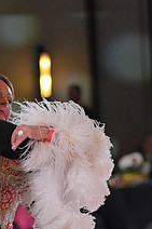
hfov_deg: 3.4
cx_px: -56
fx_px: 2556
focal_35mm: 403
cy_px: 281
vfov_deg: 5.1
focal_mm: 147
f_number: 4
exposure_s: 1/500
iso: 2000
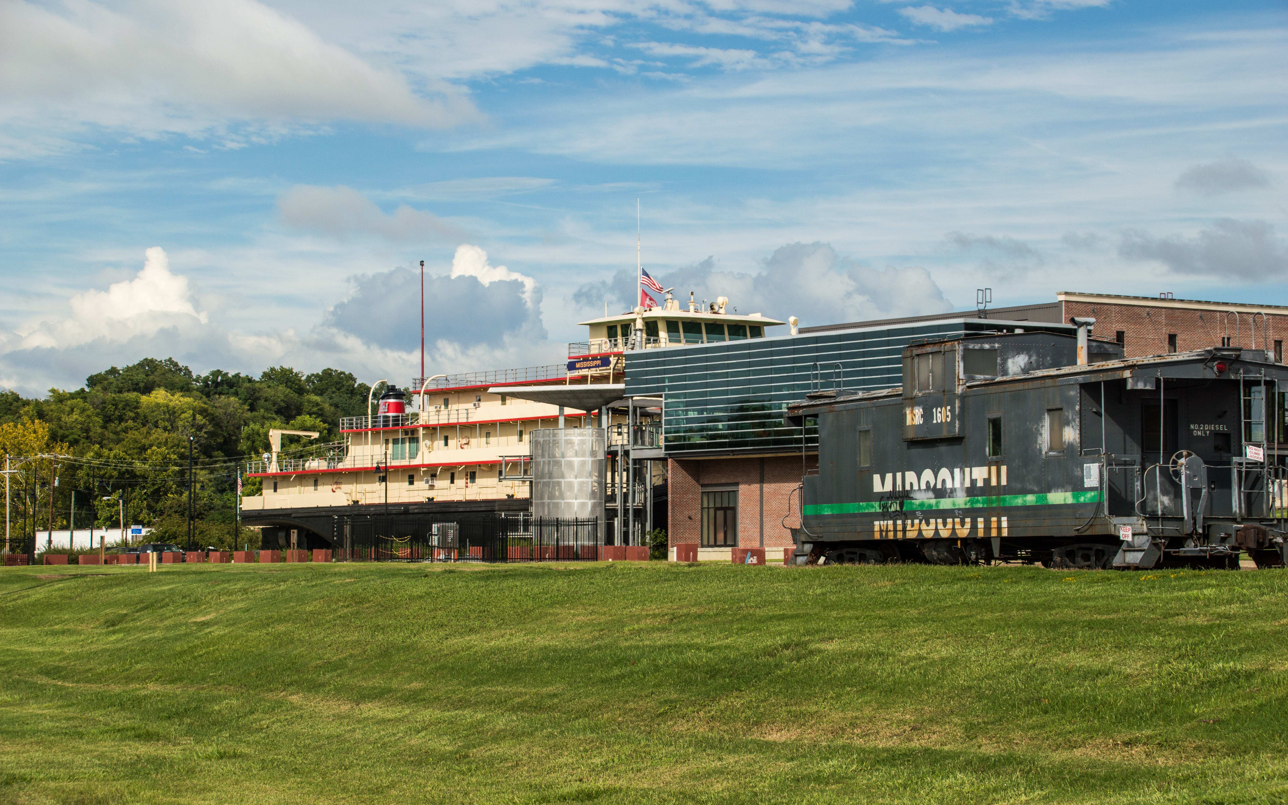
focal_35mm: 92
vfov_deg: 14.2
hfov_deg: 22.6
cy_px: 378
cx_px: 644
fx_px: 3229
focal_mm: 60
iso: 100
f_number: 7.1
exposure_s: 1/200
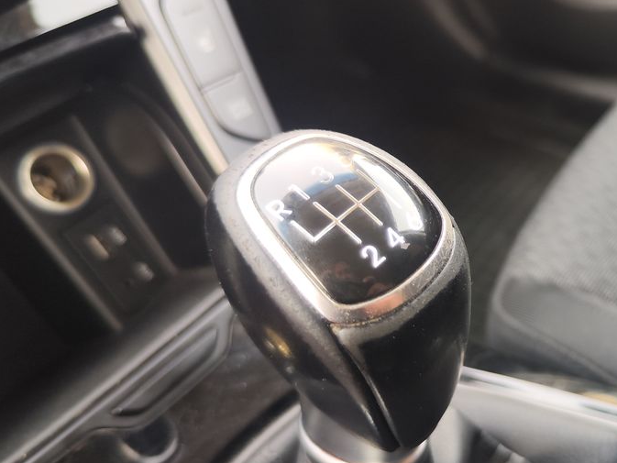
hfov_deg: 43.4
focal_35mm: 41
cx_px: 504
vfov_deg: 35.1
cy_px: 250
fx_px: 731
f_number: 1.69
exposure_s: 1/400
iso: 1593
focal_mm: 7.01
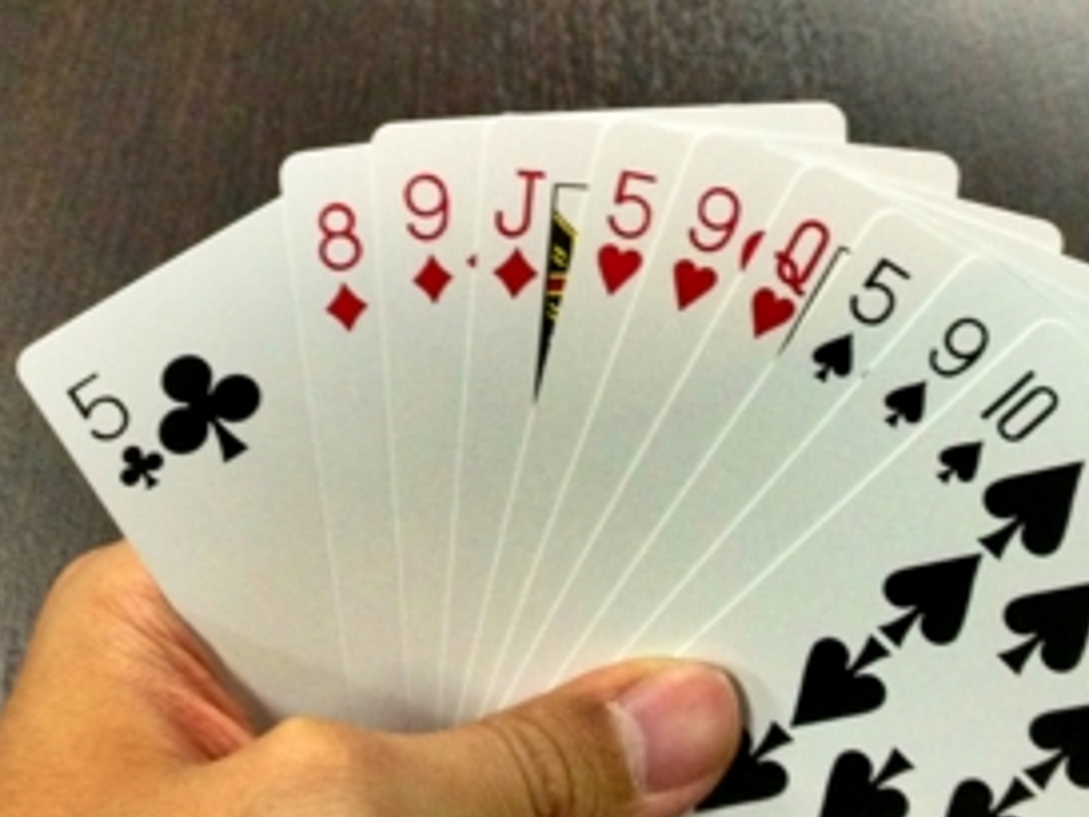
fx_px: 2581
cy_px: 163
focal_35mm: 82
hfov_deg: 23.8
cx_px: 610
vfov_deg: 17.9
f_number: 2.4
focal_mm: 4.28
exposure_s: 1/20
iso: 200
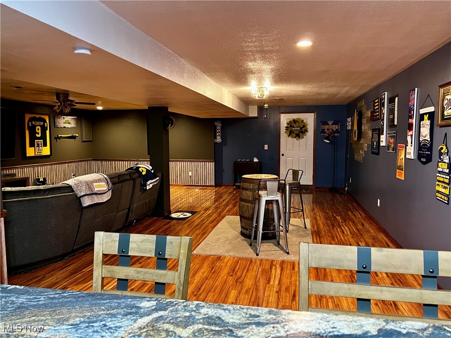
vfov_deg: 53.1
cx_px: 226
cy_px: 169
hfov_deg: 67.3
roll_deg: +0.2
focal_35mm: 26
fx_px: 339
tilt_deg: -6.1
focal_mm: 5.7
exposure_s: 1/40
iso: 500
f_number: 1.5
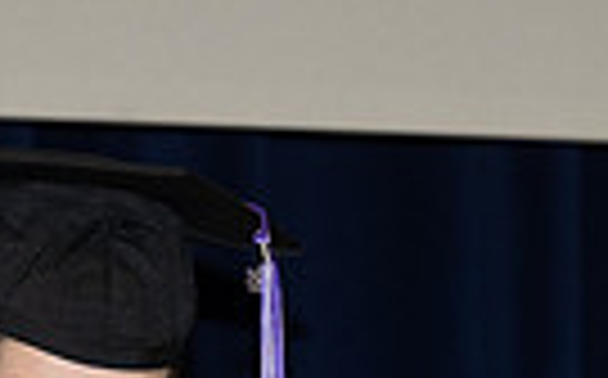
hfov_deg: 3.0
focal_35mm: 692
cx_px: 556
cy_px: 804
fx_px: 11452
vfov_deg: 1.9
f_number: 5.6
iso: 640
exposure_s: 1/80
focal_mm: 120
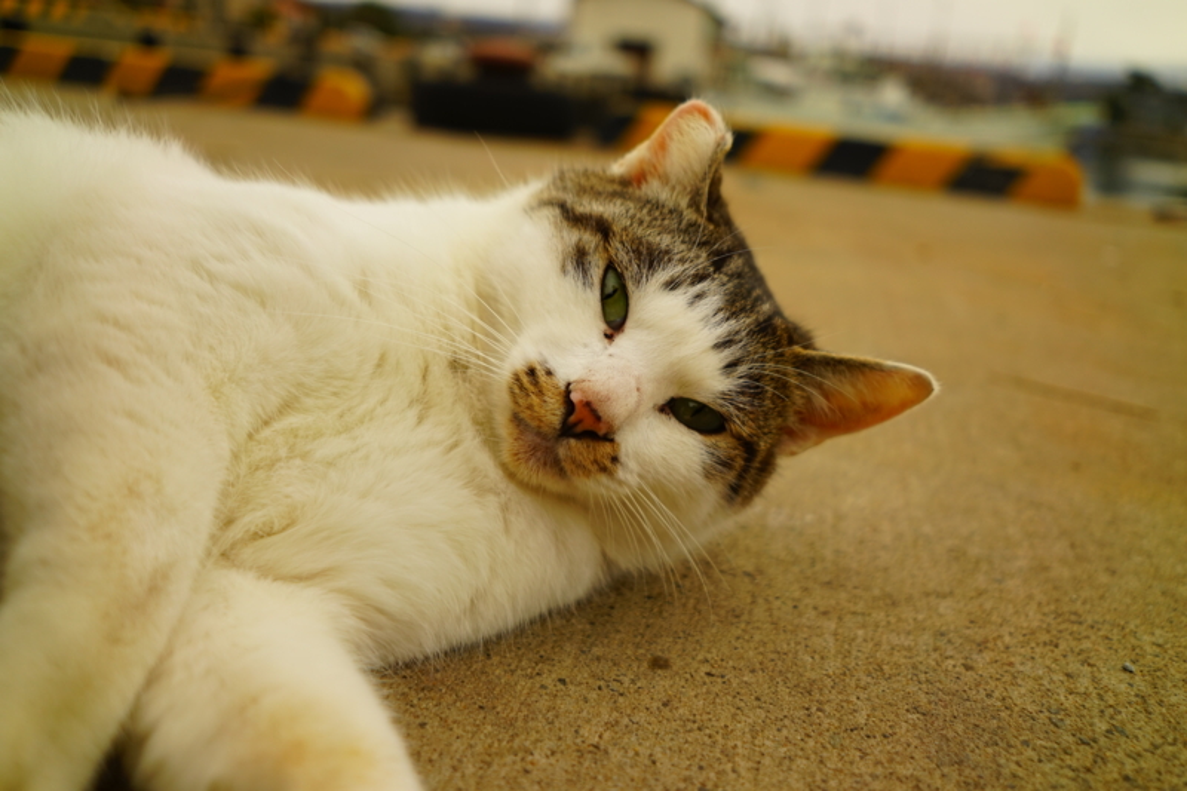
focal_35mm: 30
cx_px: 594
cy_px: 396
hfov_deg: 61.9
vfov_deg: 43.6
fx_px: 989
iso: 100
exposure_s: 1/500
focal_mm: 20
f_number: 2.8
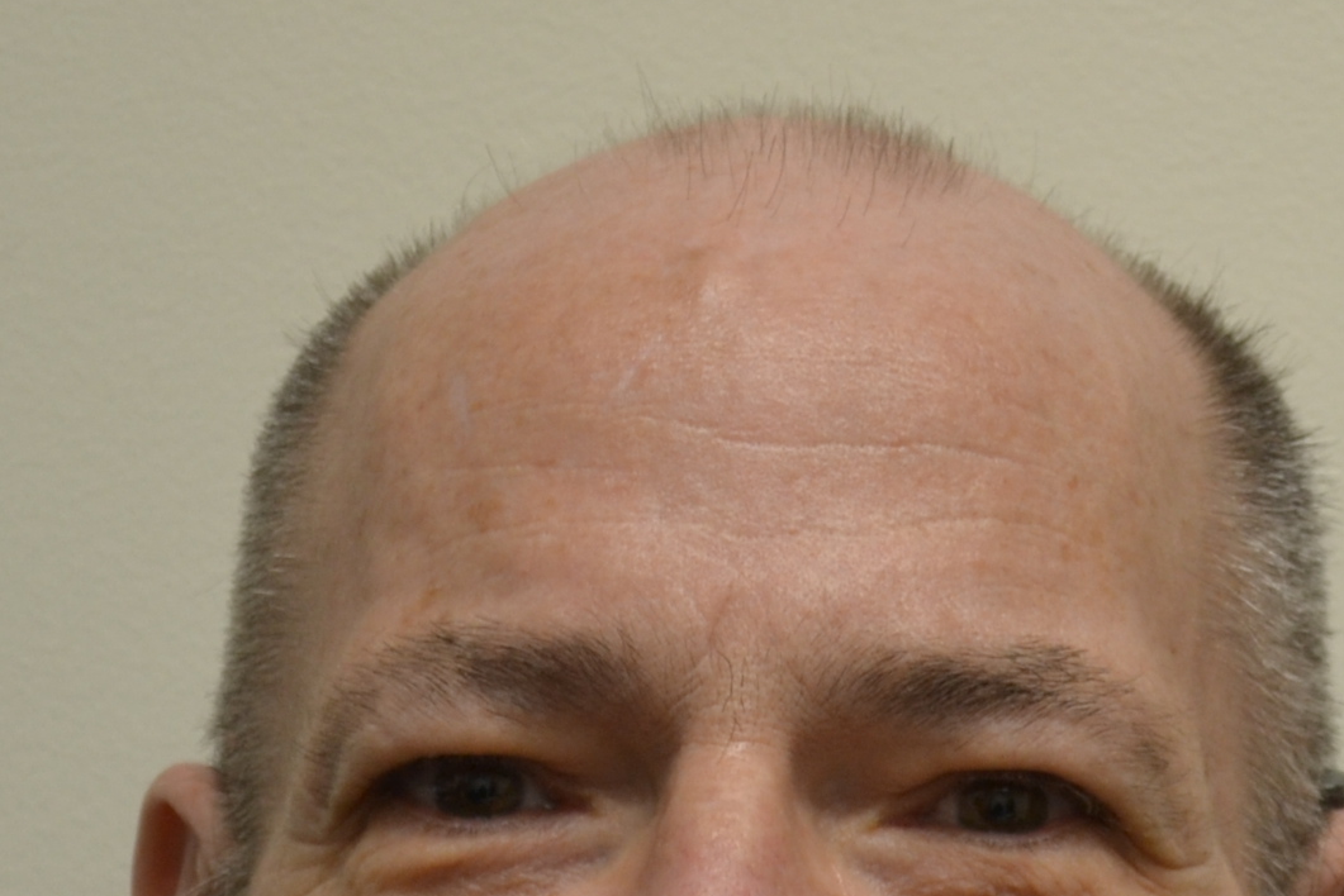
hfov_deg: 7.7
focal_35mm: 269
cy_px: 1006
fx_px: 10031
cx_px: 1064
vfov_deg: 5.1
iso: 400
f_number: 5.6
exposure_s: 1/25
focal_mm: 55
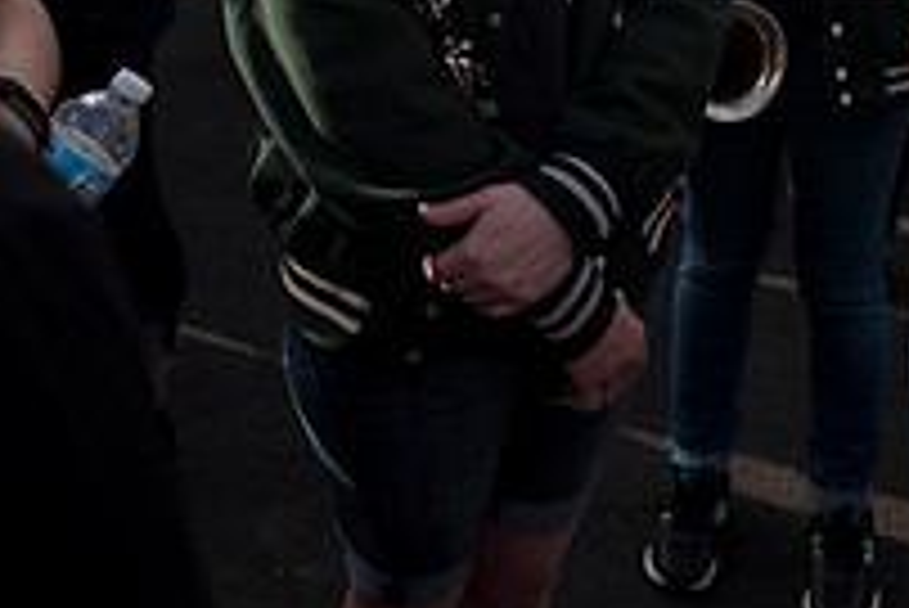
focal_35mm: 69
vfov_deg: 18.1
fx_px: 1743
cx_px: 796
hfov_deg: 28.2
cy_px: -232
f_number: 2.8
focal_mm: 24
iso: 250
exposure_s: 1/2000
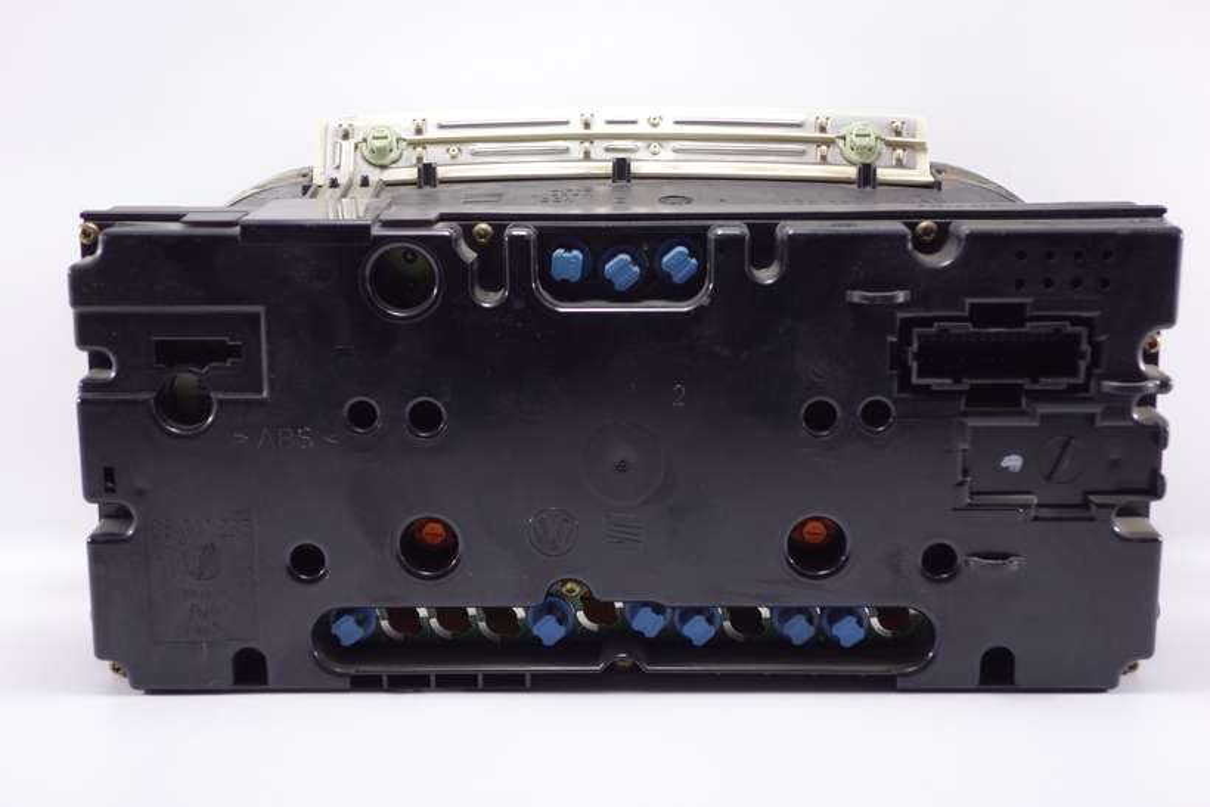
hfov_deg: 36.9
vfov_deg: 25.1
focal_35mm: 54
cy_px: 404
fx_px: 1815
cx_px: 605
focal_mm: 19.98
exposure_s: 1/60
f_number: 3.5
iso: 250
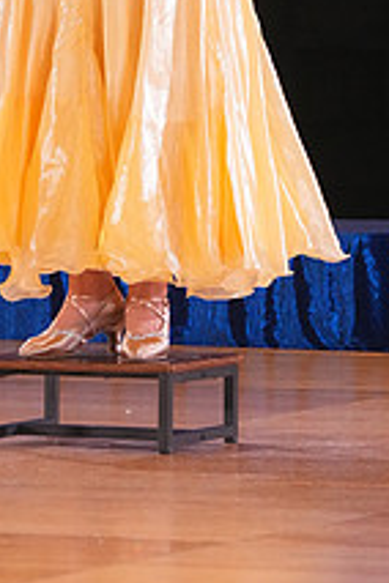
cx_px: 130
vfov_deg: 4.8
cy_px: -142
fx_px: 6969
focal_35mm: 430
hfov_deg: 3.2
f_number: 5.6
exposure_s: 1/320
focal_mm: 158
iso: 5000
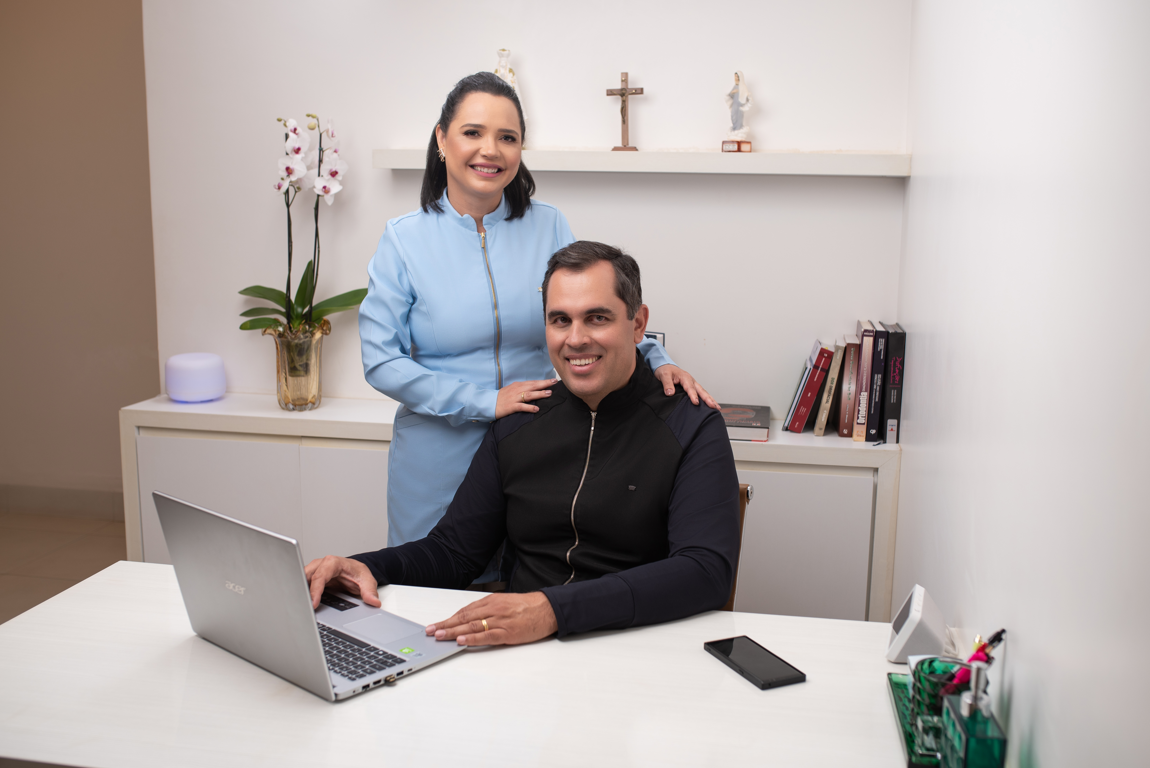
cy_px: 388
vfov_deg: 36.9
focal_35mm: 36
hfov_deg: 53.1
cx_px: 582
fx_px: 1150
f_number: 3.5
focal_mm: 35
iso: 100
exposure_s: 1/200
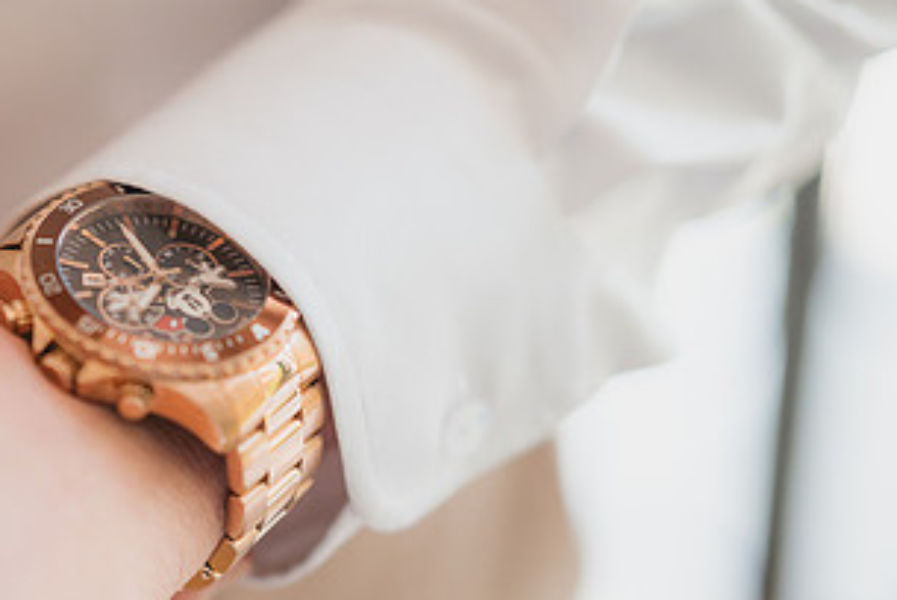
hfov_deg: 21.1
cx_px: 135
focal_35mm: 95
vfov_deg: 14.4
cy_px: 257
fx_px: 2369
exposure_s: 1/800
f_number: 1.4
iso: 800
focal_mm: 50
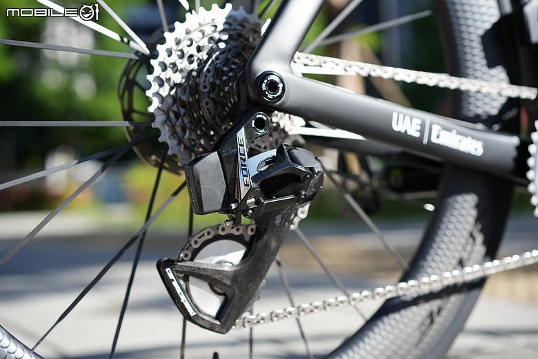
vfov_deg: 24.6
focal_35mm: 55
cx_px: 269
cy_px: 180
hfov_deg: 36.2
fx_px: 822
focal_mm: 55
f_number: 3.5
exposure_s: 1/500
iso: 100
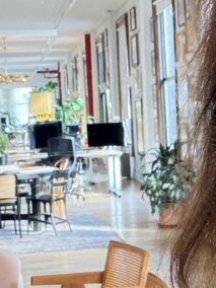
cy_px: 191
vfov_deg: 18.2
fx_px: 899
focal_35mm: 108
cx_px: 228
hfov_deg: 13.5
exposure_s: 1/37
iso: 400
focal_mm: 2.71
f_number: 1.9
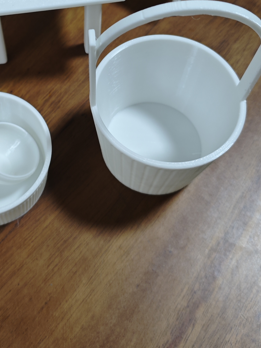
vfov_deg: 38.4
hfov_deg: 29.7
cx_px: 62
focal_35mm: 48
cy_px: 79
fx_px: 483
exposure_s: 1/50
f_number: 1.6
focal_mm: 5.84
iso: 400
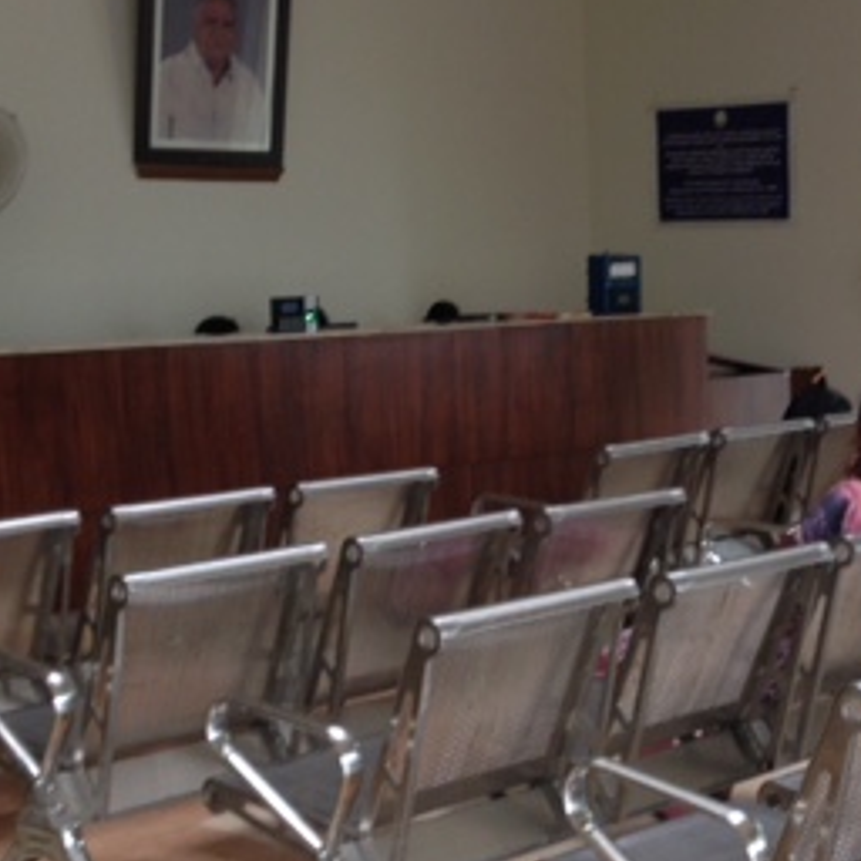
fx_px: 2054
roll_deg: +1.6
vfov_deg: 23.6
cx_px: 696
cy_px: 518
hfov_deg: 23.3
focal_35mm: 73
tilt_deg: -8.2
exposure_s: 1/40
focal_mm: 4.12
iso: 50
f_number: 2.4
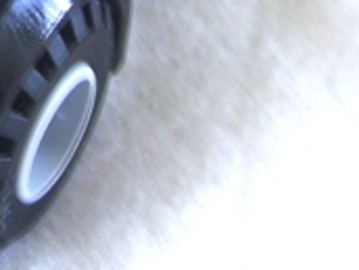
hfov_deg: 11.5
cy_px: -159
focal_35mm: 163
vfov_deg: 8.8
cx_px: -219
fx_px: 1690
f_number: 2.8
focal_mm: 5.8
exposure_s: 1/3
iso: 50
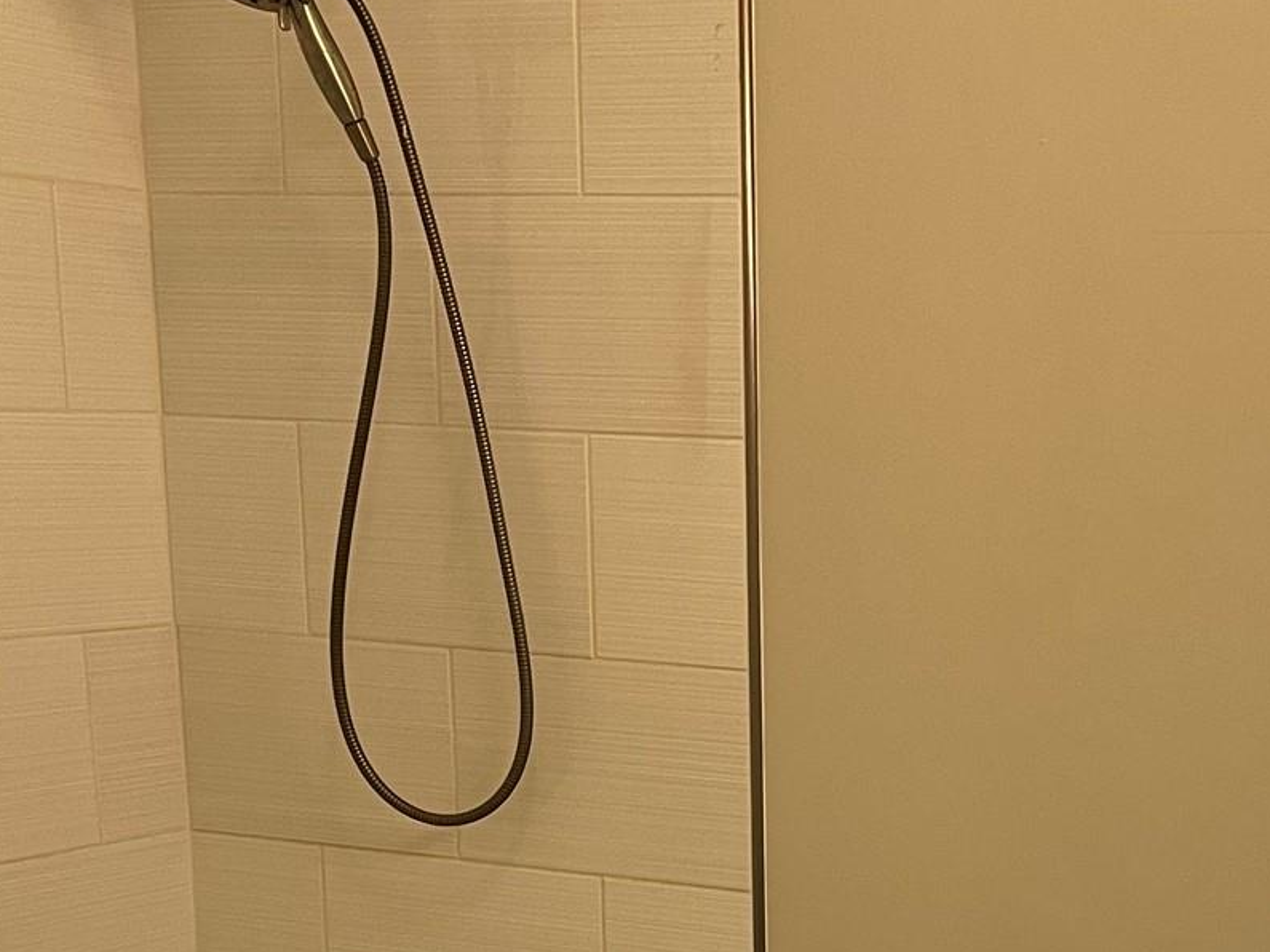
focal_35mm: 67
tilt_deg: -12.4
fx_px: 2458
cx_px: 1165
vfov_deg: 21.0
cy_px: 997
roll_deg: -1.3
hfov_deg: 27.8
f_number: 1.6
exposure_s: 1/60
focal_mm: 4.2
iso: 100
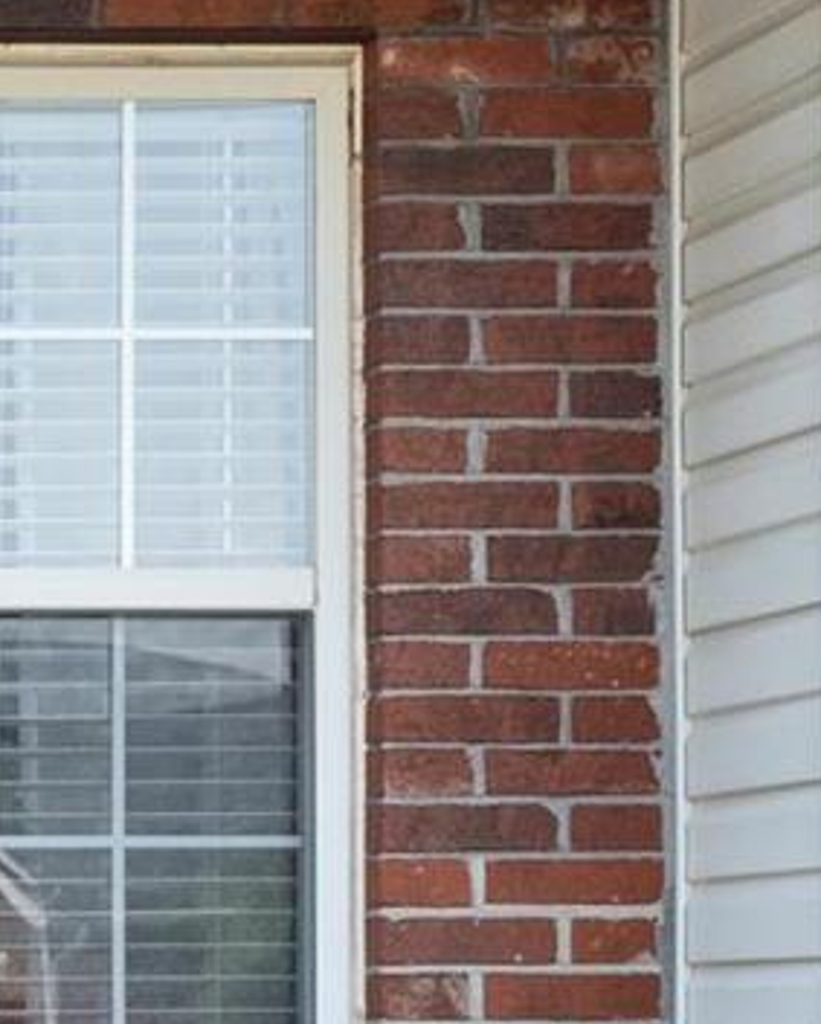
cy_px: 1007
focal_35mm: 153
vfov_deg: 12.5
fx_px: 4641
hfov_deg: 9.2
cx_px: -1076
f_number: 8
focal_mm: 18
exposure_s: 1/200
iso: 400
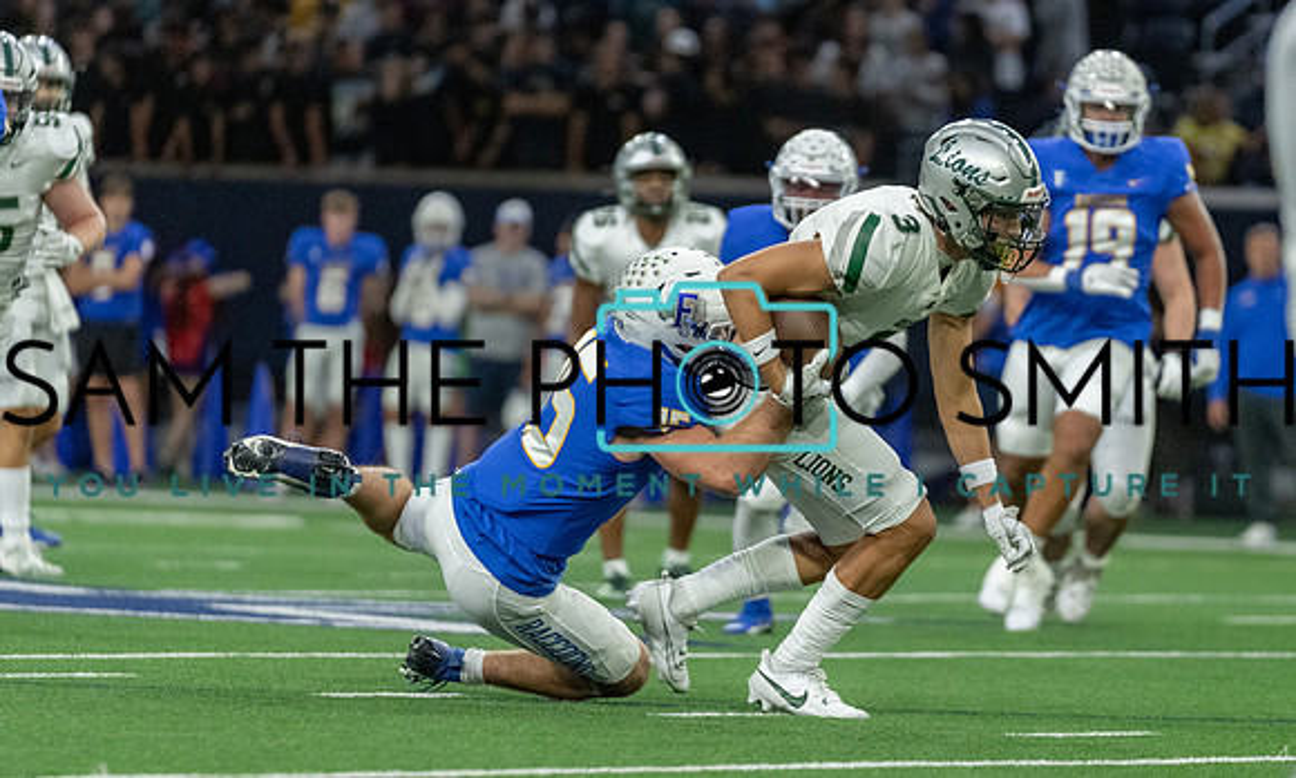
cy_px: 274
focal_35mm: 305
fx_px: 10638
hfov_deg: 7.0
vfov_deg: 4.2
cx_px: 663
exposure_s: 1/1250
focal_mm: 200
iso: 4000
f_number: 2.8
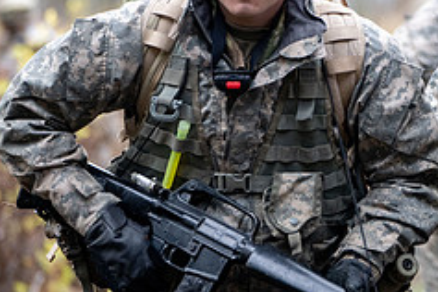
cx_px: 362
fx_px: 4124
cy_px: 114
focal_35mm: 339
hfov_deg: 6.1
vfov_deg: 4.1
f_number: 2.8
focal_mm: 120
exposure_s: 1/320
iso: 1000
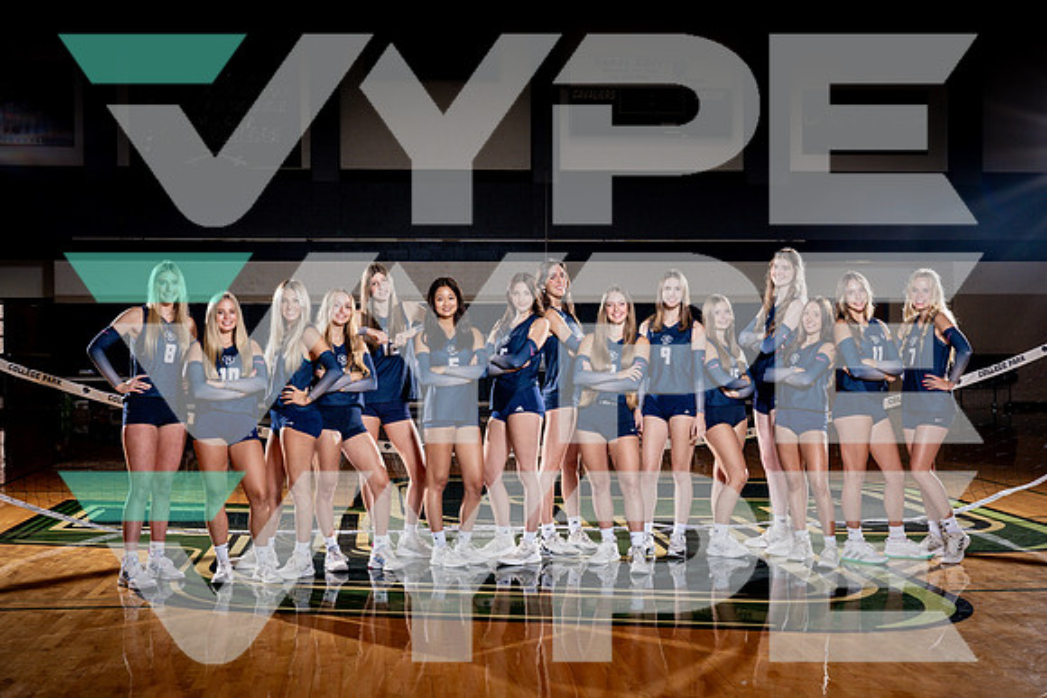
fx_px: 1443
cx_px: 523
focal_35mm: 50
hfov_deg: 39.9
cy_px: 368
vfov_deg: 27.2
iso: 400
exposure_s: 1/250
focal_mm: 42
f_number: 11
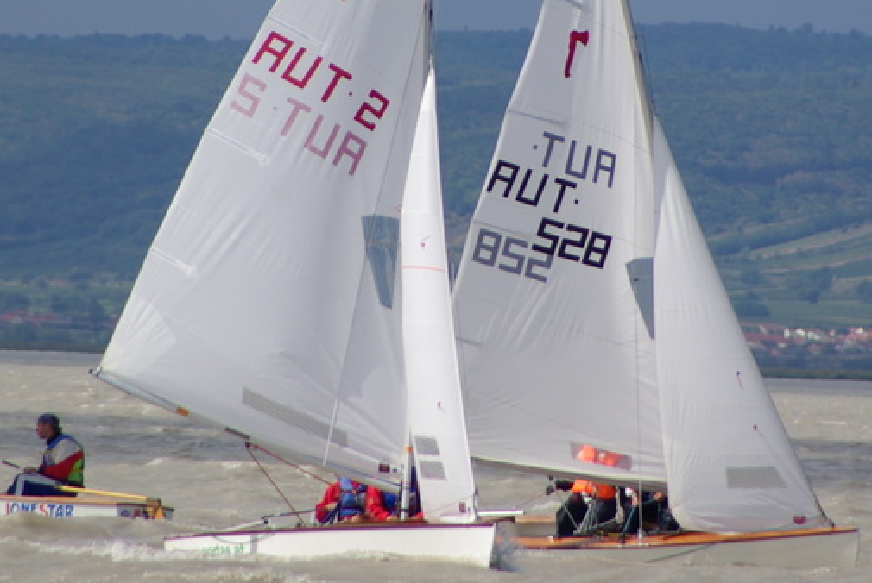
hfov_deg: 2.3
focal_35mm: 912
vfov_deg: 1.5
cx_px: 489
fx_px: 22116
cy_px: 130
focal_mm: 300
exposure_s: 1/350
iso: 100
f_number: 6.7
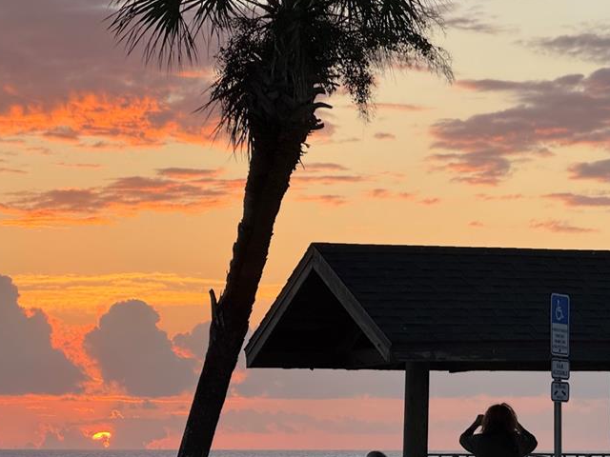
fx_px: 3383
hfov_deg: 10.3
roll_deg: +0.9
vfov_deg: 7.7
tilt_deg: +1.5
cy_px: 339
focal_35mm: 192
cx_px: 354
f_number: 2.8
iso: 50
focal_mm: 15.66
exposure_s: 1/274
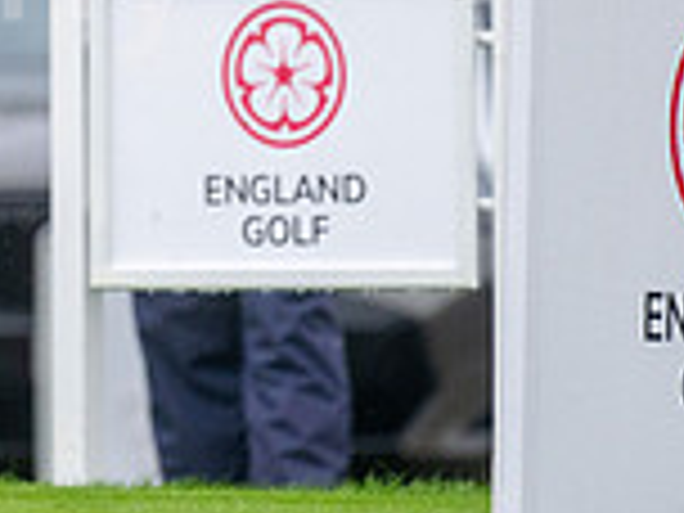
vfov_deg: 1.4
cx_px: -369
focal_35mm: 1099
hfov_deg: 1.8
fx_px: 21716
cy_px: -263
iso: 800
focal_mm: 300
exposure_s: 1/800
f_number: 4
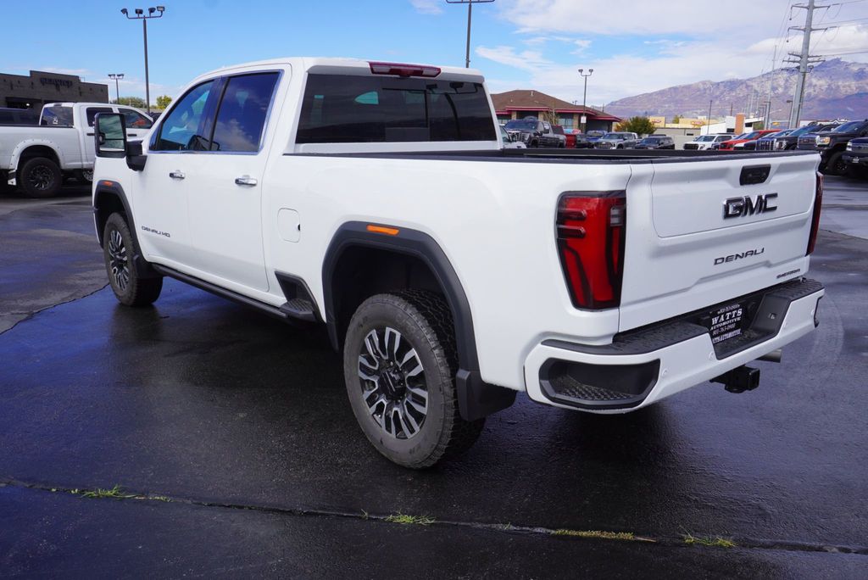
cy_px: 290
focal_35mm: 30
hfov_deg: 61.9
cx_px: 434
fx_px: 724
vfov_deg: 43.7
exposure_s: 1/160
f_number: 10
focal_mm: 20
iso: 100
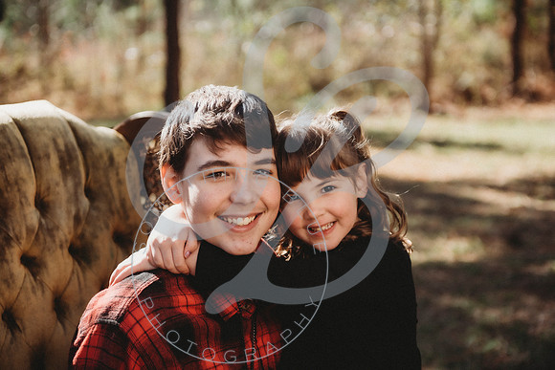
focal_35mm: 70
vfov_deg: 19.5
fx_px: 1079
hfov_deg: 28.8
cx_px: 278
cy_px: 185
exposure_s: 1/500
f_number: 2.8
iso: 100
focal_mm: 70
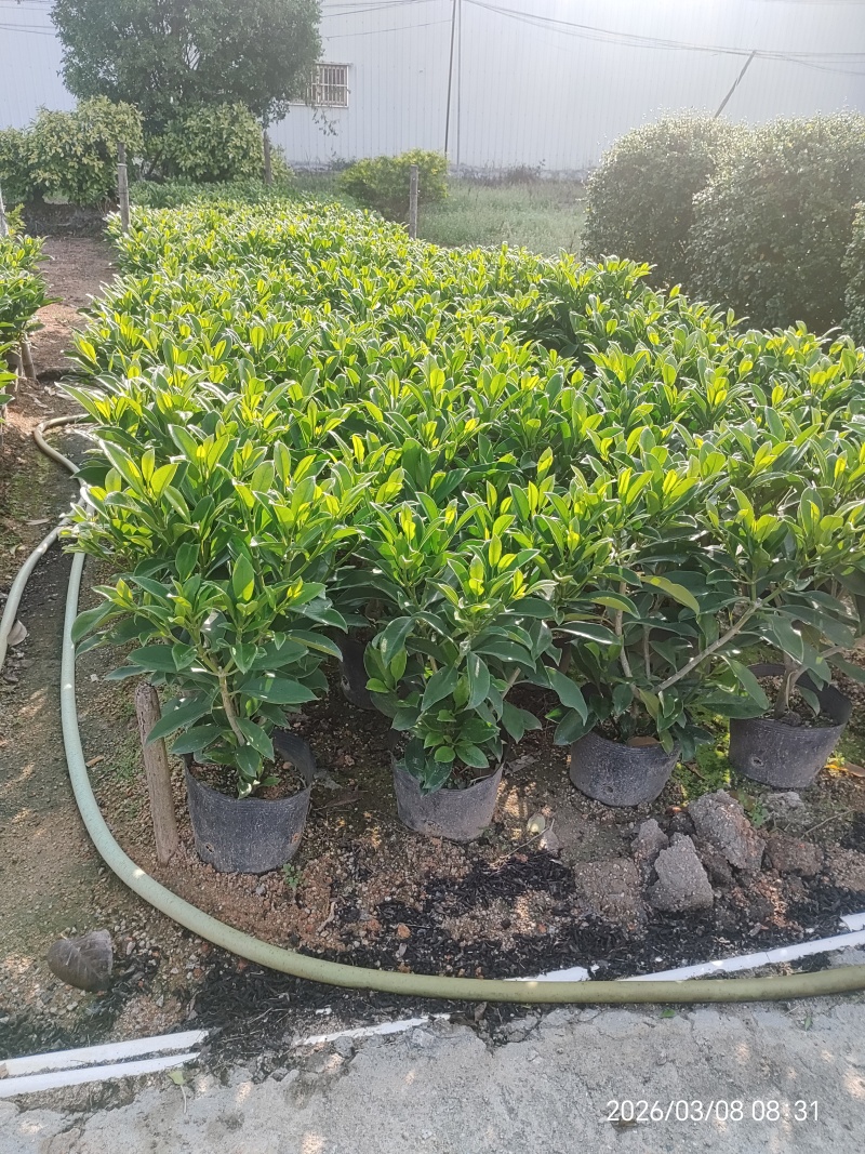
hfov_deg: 53.1
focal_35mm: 26
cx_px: 432
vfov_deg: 67.3
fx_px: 866
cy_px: 577
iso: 100
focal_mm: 4.26
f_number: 1.8
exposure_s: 1/159
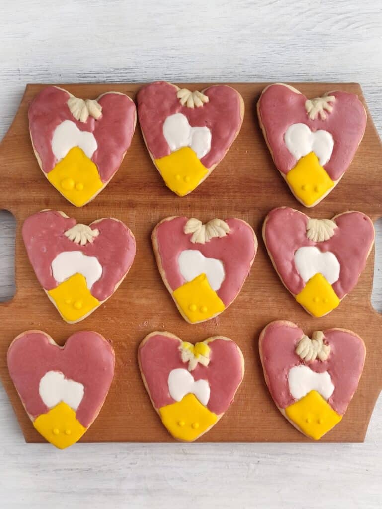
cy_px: 254
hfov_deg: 54.9
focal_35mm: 25
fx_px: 368
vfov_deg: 69.4
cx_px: 191
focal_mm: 5.43
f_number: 1.89
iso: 50
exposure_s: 1/115
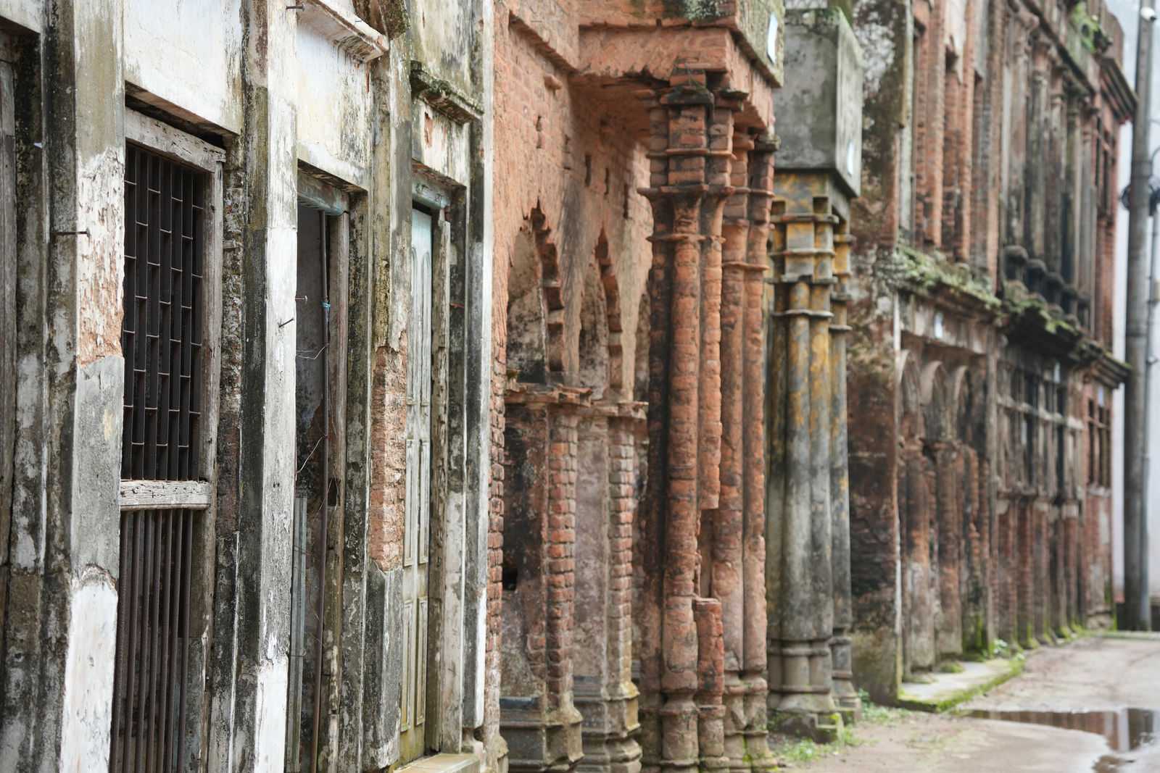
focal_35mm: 85
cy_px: 386
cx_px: 580
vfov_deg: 16.1
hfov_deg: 23.9
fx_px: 2739
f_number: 5.6
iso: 200
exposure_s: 1/160
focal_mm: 85
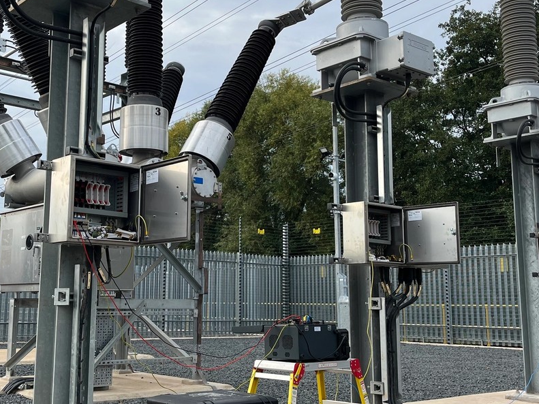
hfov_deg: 40.9
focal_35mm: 46
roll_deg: -0.4
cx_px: 199
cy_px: 175
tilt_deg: +9.2
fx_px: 716
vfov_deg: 31.5
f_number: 1.6
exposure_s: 1/1647
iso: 50
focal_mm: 5.1
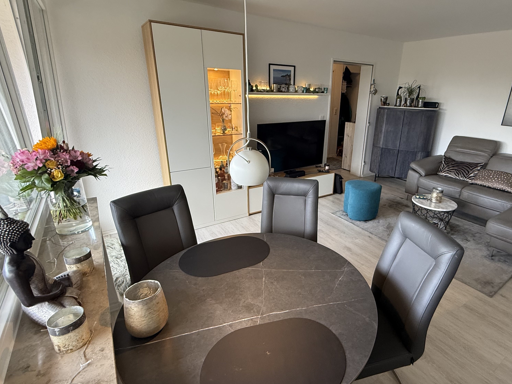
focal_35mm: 19
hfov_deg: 84.0
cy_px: 189
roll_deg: -1.9
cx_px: 297
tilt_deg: -20.1
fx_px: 281
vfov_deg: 68.7
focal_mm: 2.22
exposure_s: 1/100
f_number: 2.2
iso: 200
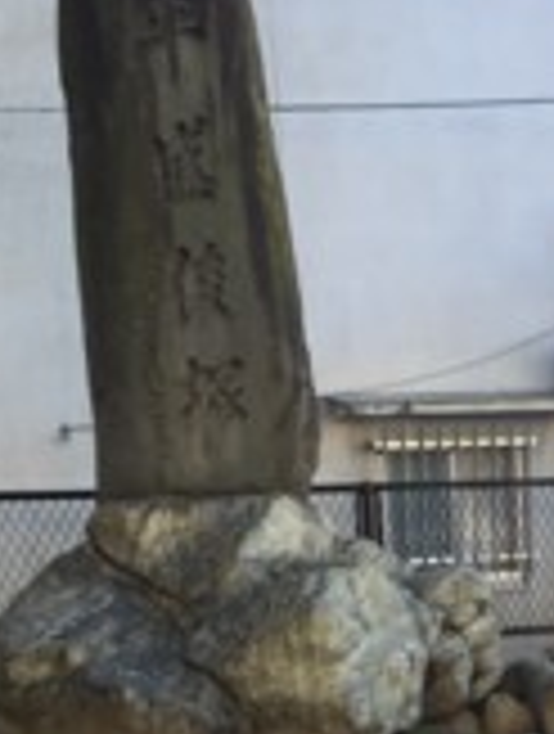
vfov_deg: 21.8
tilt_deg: -15.0
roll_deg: +2.0
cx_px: 513
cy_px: 968
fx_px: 1700
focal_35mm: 80
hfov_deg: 18.2
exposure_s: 1/120
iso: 32
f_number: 2.2
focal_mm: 4.15
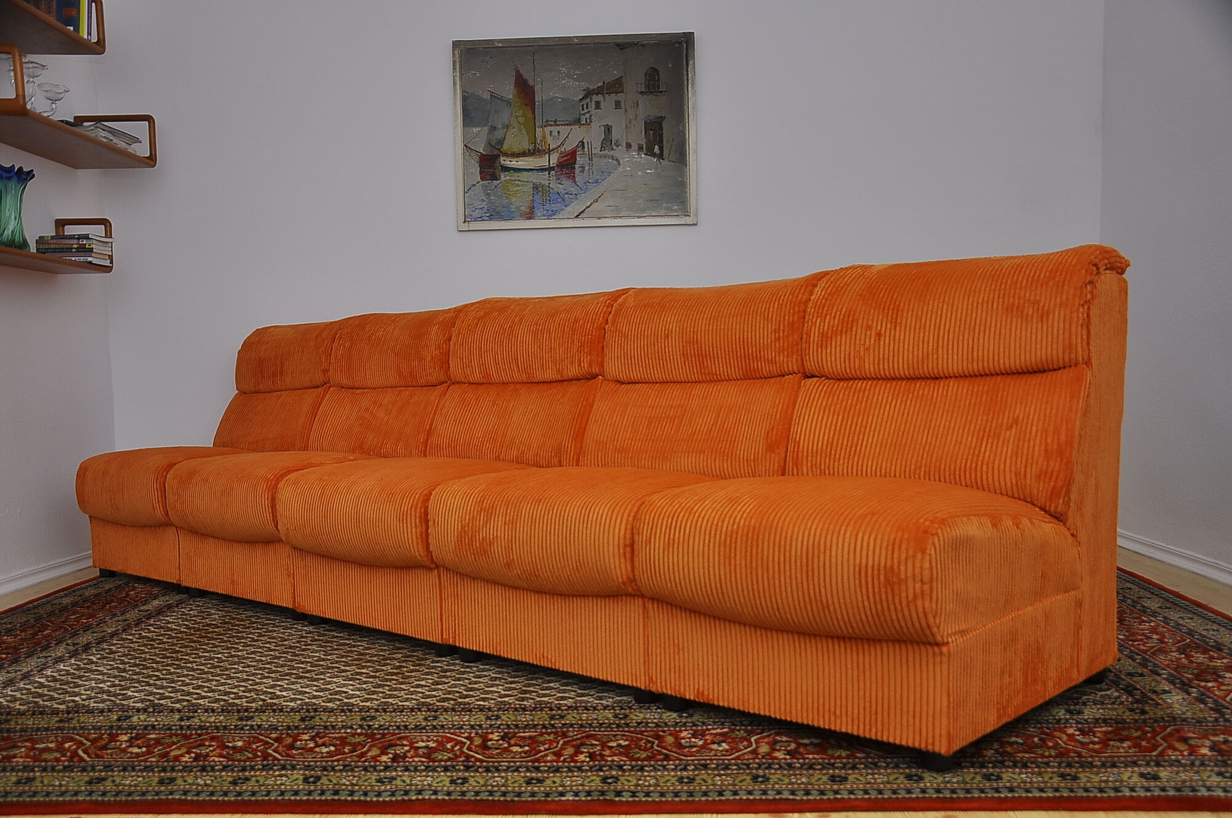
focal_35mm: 33
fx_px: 1128
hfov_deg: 57.3
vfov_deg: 39.9
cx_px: 616
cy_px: 409
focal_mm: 22
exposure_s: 1/200
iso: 200
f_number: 4
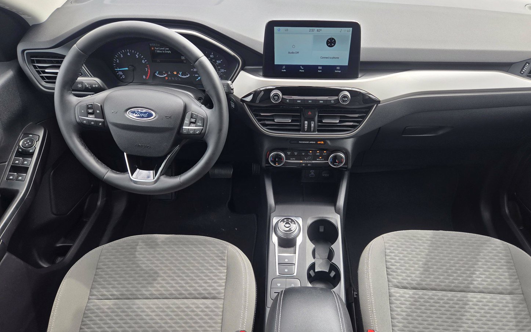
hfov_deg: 68.2
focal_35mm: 27
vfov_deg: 45.9
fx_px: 391
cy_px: 192
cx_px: 294
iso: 32
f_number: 1.8
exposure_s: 1/250
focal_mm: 5.4
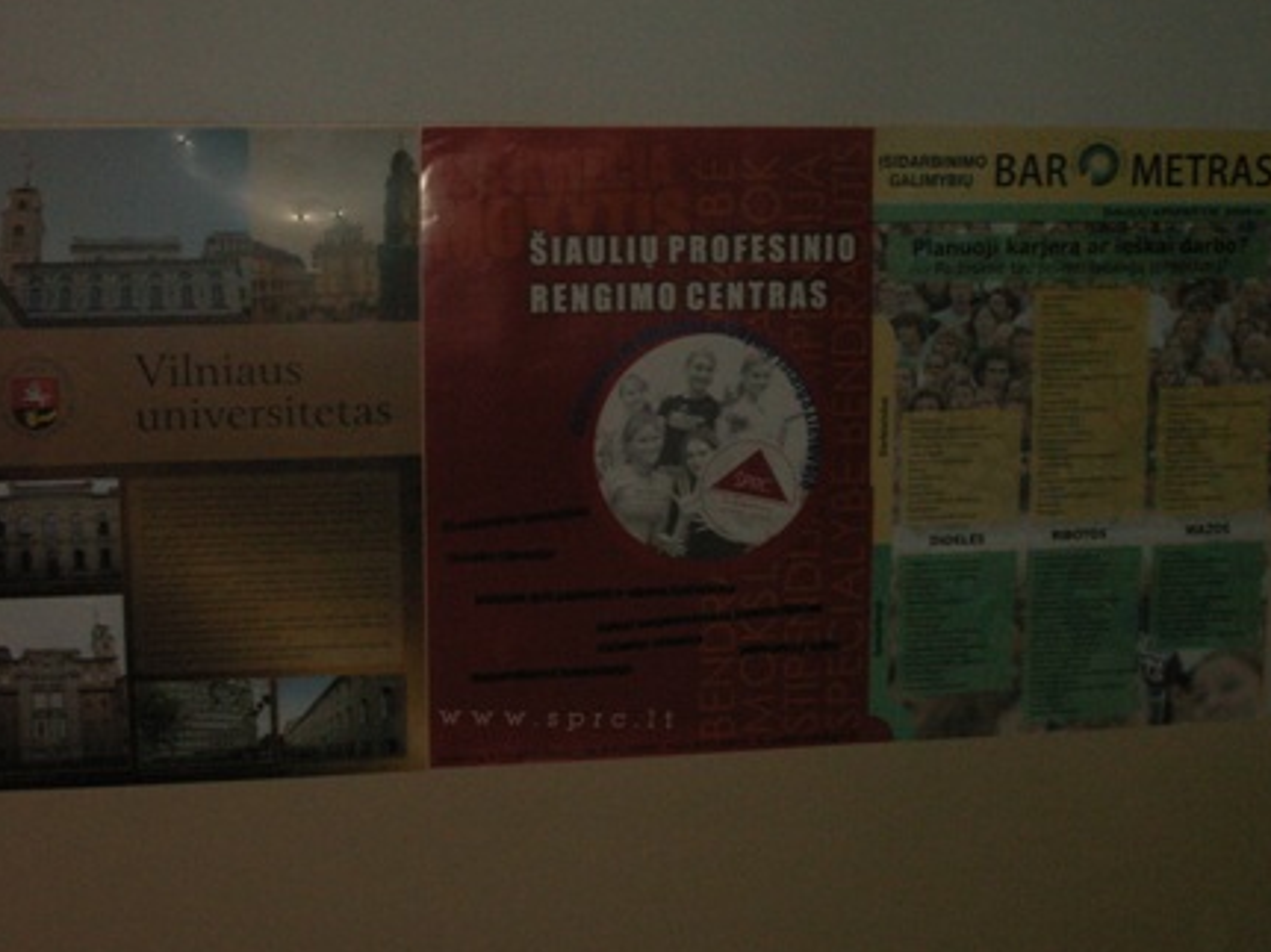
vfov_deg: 26.5
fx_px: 2019
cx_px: 784
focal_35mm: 55
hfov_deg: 34.8
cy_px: 368
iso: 160
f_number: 7.1
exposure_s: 1/40
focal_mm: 7.7
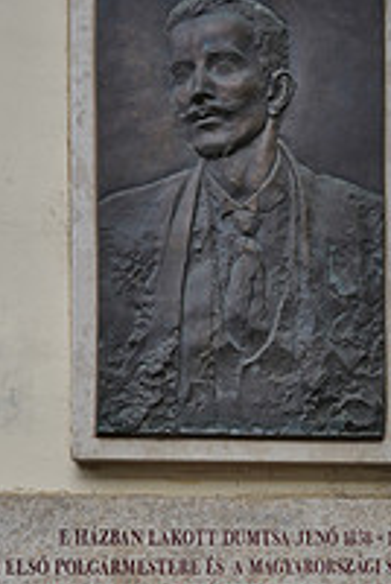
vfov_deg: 33.2
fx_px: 877
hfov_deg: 25.1
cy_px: 604
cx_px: 223
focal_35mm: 54
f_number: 4.5
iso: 100
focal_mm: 24
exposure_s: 1/100
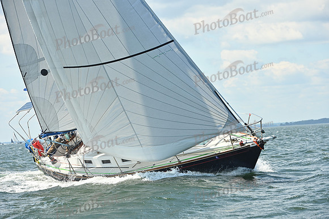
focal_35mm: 135
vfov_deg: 10.2
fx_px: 1234
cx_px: 164
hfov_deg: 15.2
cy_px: 110
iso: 250
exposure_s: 1/1250
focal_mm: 135
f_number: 6.3
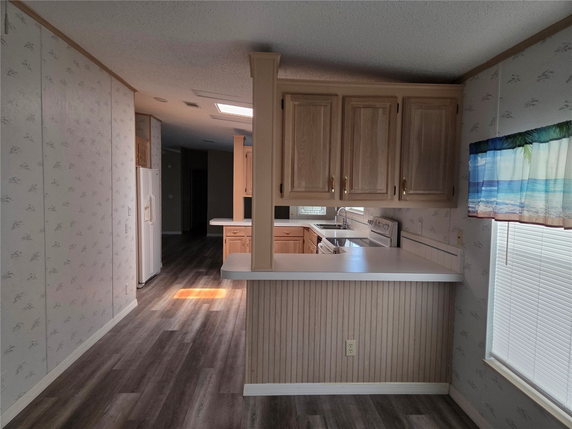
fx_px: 380
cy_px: 214
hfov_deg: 73.9
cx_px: 286
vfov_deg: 58.9
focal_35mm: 23
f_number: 1.8
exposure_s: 1/120
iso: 320
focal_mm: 5.4
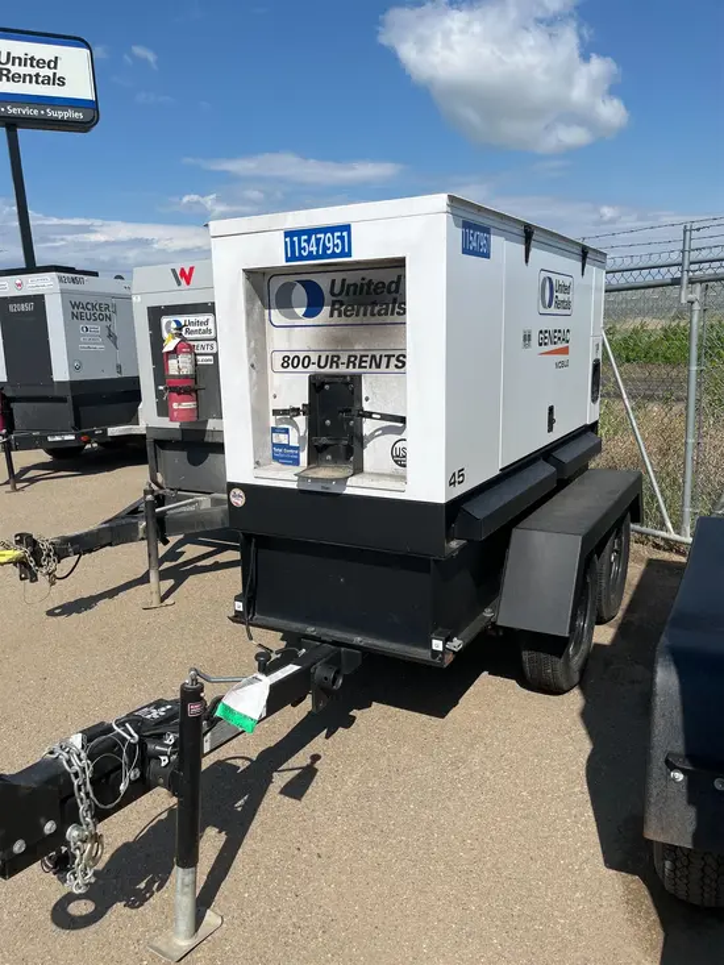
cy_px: 482
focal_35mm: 26
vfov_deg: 67.3
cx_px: 362
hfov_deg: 53.1
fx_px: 725
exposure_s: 1/5556
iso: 50
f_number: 1.6
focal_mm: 5.1
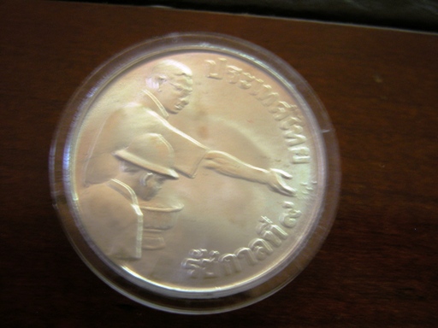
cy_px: 164
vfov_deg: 23.7
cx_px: 219
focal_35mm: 62
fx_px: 784
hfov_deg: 31.2
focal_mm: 15.7
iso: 204
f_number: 3.2
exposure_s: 1/4.1
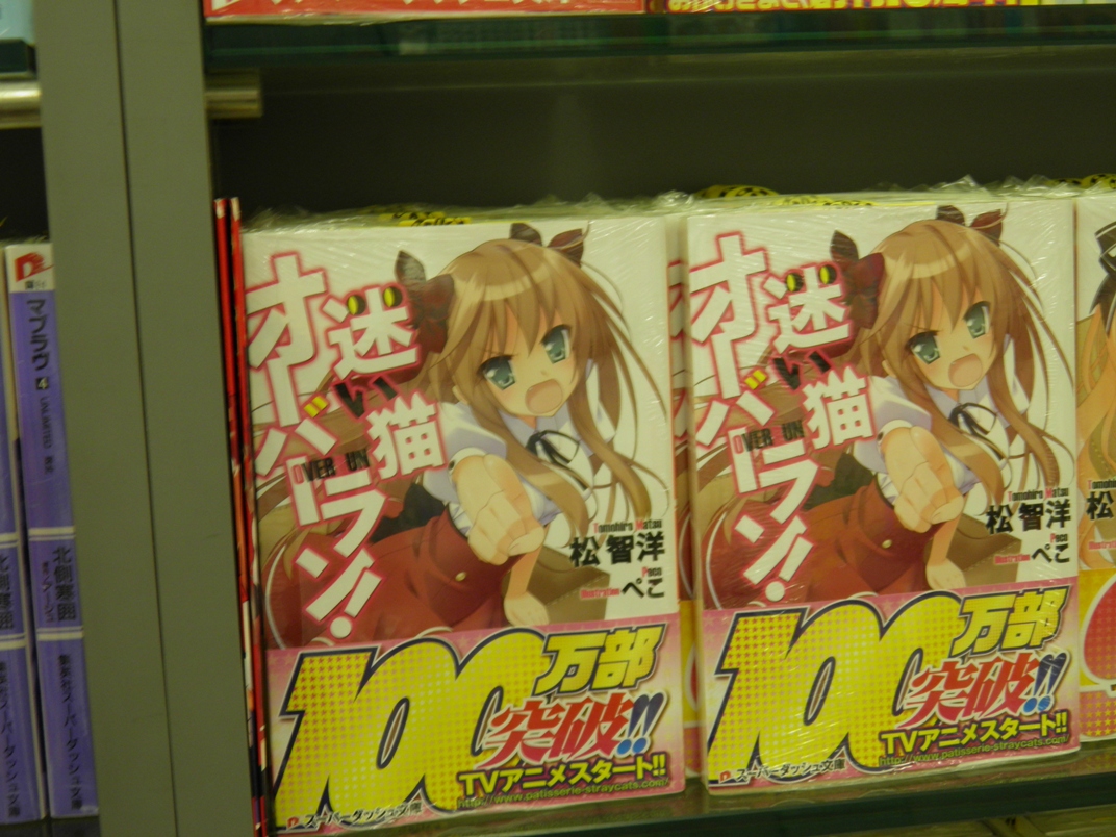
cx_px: 558
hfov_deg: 34.9
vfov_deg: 26.6
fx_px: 1773
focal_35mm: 55
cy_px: 418
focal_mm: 10
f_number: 3.6
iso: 100
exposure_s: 1/25
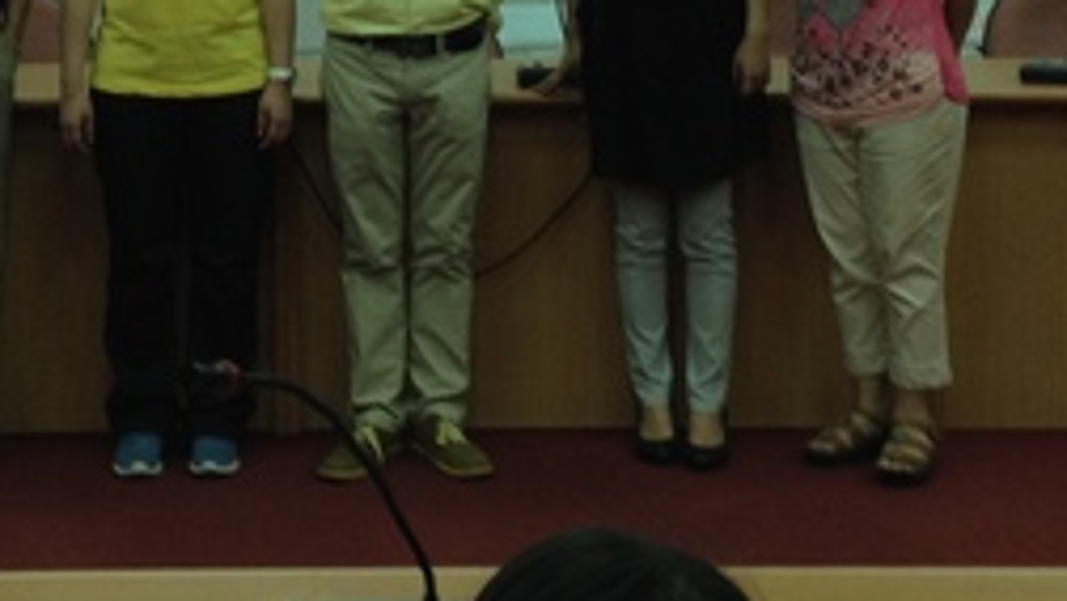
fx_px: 3000
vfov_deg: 11.1
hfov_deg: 20.1
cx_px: 428
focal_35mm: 106
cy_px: -226
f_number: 2.4
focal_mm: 4.28
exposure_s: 1/40
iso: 64
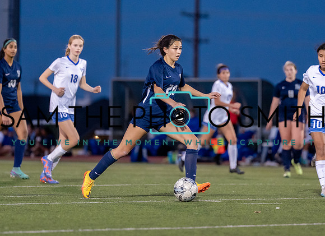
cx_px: 173
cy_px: 104
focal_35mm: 357
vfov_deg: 4.1
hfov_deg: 5.6
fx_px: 3315
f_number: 2.8
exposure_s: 1/1000
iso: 3200
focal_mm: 200
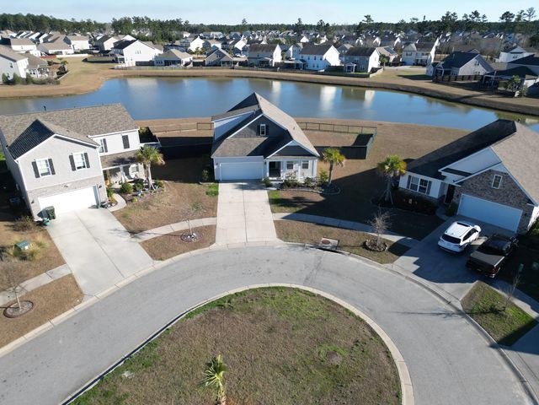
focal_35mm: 24
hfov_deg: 71.6
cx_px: 270
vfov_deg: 56.8
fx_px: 374
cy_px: 202
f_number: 1.7
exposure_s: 1/1500
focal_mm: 6.72
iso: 100
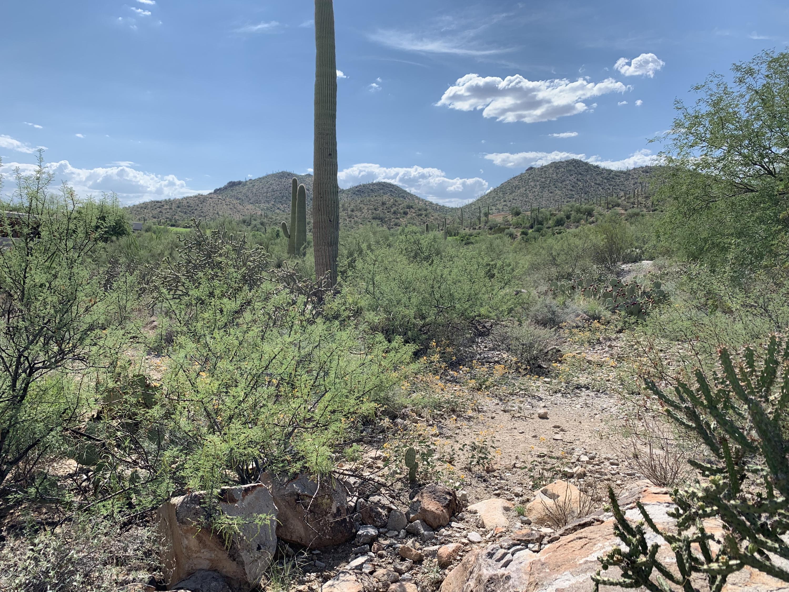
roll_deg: -3.1
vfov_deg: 53.1
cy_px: 296
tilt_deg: -2.3
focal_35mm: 26
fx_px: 593
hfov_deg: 67.3
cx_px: 394
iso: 25
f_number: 1.8
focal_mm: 4.25
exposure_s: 1/1992
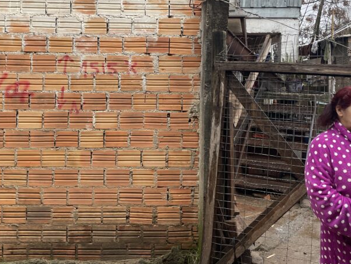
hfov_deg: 42.9
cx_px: 168
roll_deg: +0.7
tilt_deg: +0.8
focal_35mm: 44
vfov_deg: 32.6
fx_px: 446
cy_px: 91
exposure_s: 1/121
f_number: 1.6
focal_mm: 4.2
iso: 80
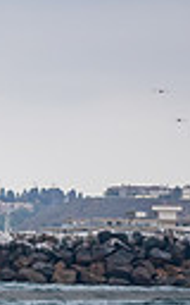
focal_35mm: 679
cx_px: -408
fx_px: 5626
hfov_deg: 1.9
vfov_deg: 3.1
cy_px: 351
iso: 400
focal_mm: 98
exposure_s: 1/500
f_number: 5.6
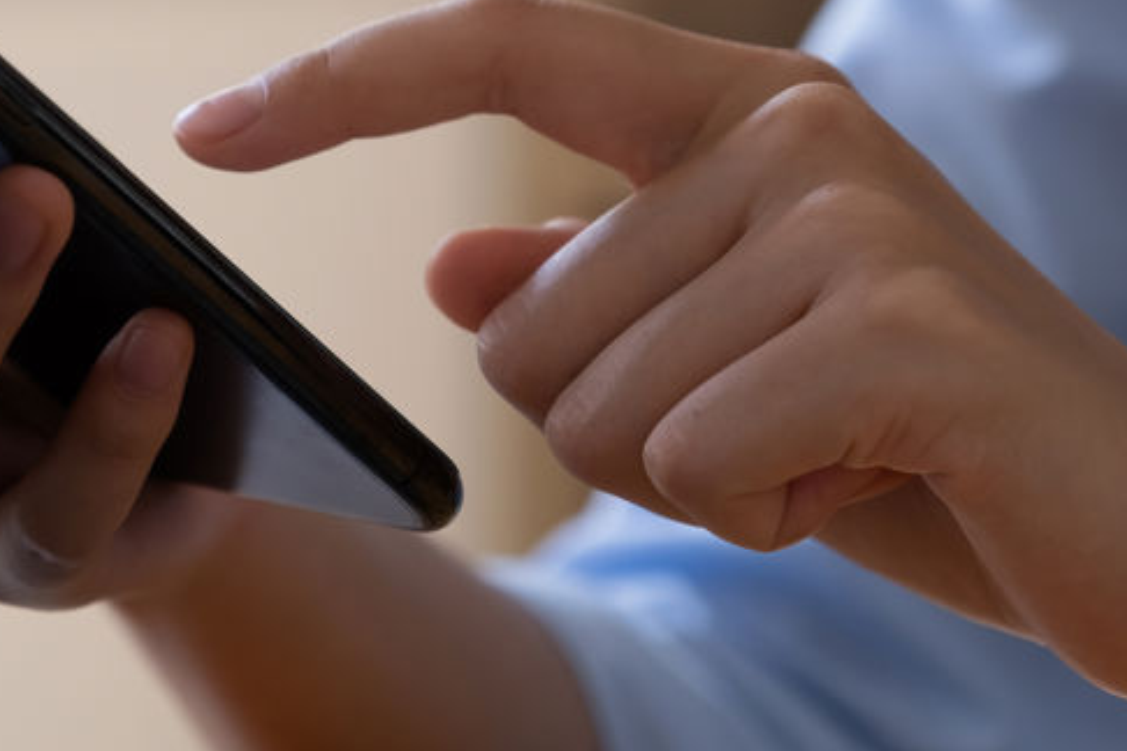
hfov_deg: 10.0
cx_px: 410
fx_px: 6417
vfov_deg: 6.7
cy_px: 49
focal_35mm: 205
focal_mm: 55
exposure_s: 1/210
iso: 320
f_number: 2.8
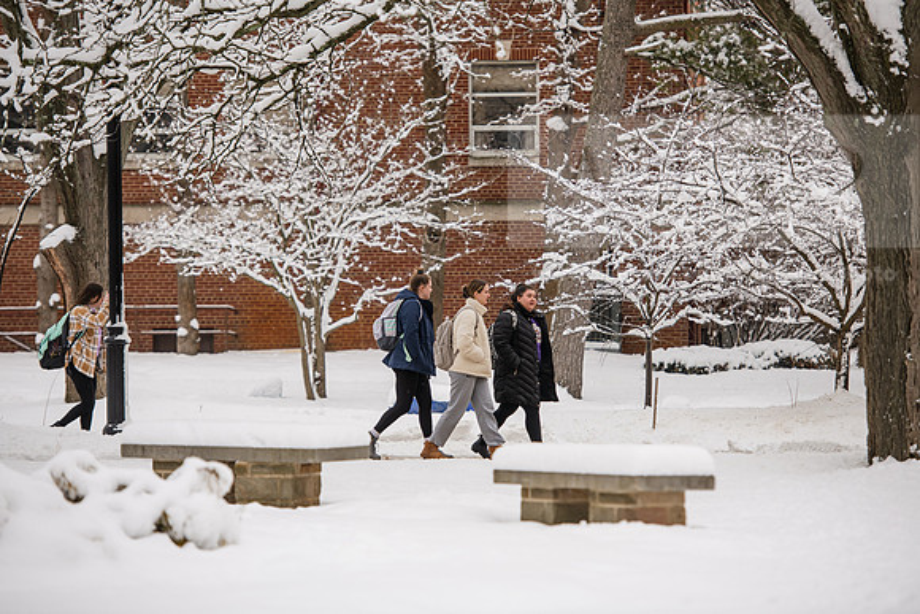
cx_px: 460
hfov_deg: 13.7
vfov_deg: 9.2
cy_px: 307
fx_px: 3834
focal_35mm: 150
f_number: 3.5
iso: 160
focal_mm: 150
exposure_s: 1/500
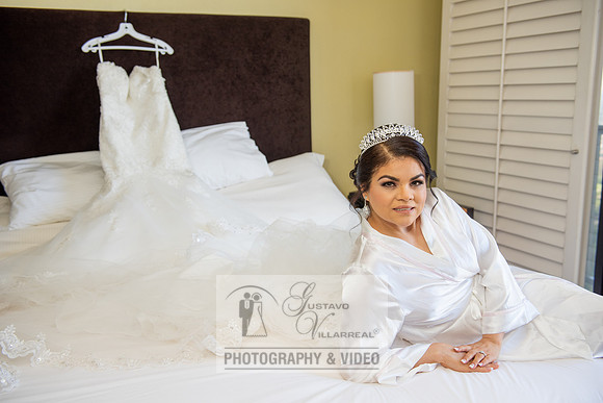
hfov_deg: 54.4
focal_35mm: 35
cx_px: 302
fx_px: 586
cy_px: 202
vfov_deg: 37.9
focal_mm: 35
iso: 320
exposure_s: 1/125
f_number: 4
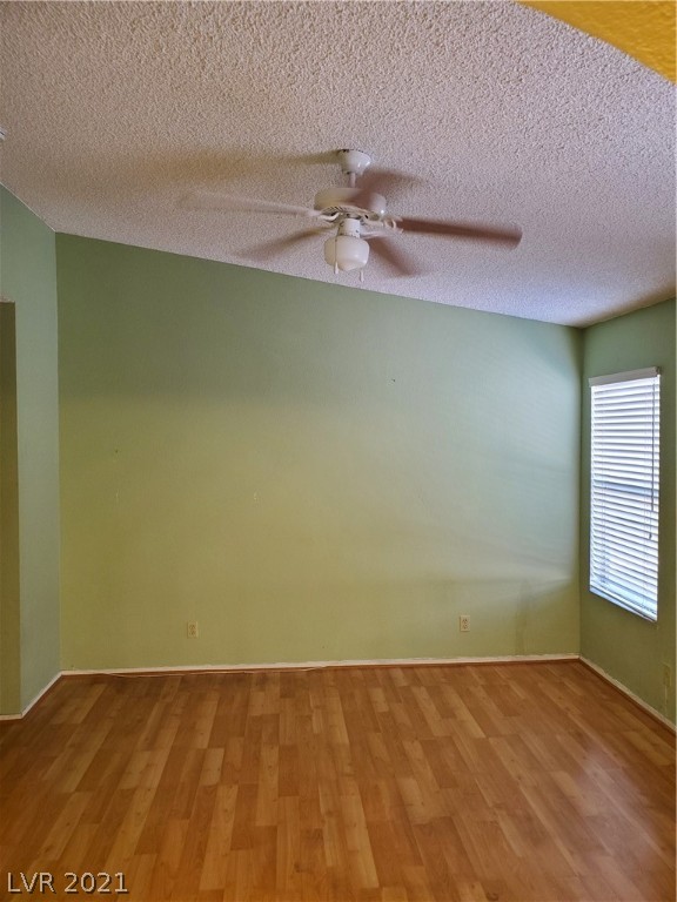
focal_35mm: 26
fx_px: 678
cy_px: 451
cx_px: 338
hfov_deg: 53.1
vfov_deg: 67.3
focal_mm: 4.3
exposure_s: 1/39
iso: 200
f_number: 2.4
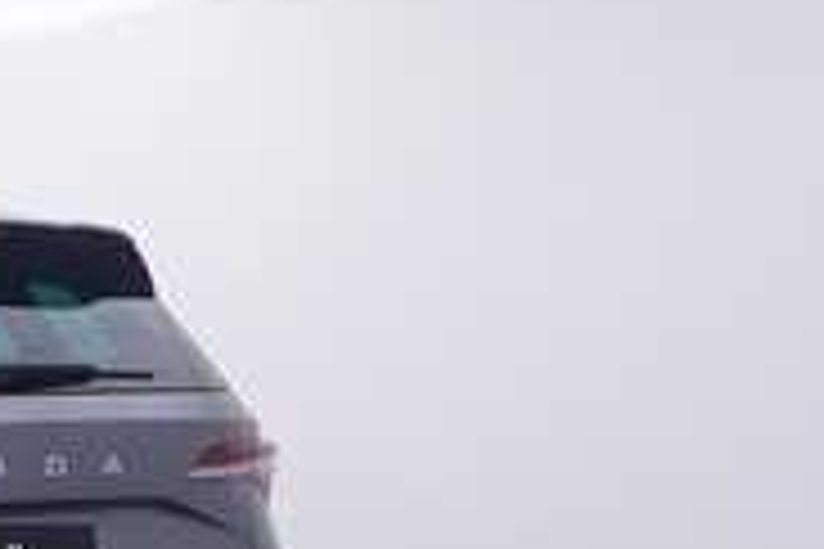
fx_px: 1545
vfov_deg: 19.4
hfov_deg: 24.6
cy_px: 578
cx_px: -340
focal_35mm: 68
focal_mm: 15
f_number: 5
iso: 200
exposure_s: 1/80
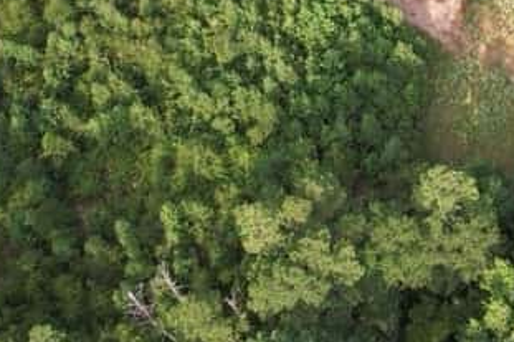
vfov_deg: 18.0
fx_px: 970
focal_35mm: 68
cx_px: 479
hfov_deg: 28.3
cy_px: -159
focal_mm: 8.38
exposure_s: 1/640
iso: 100
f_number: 2.8
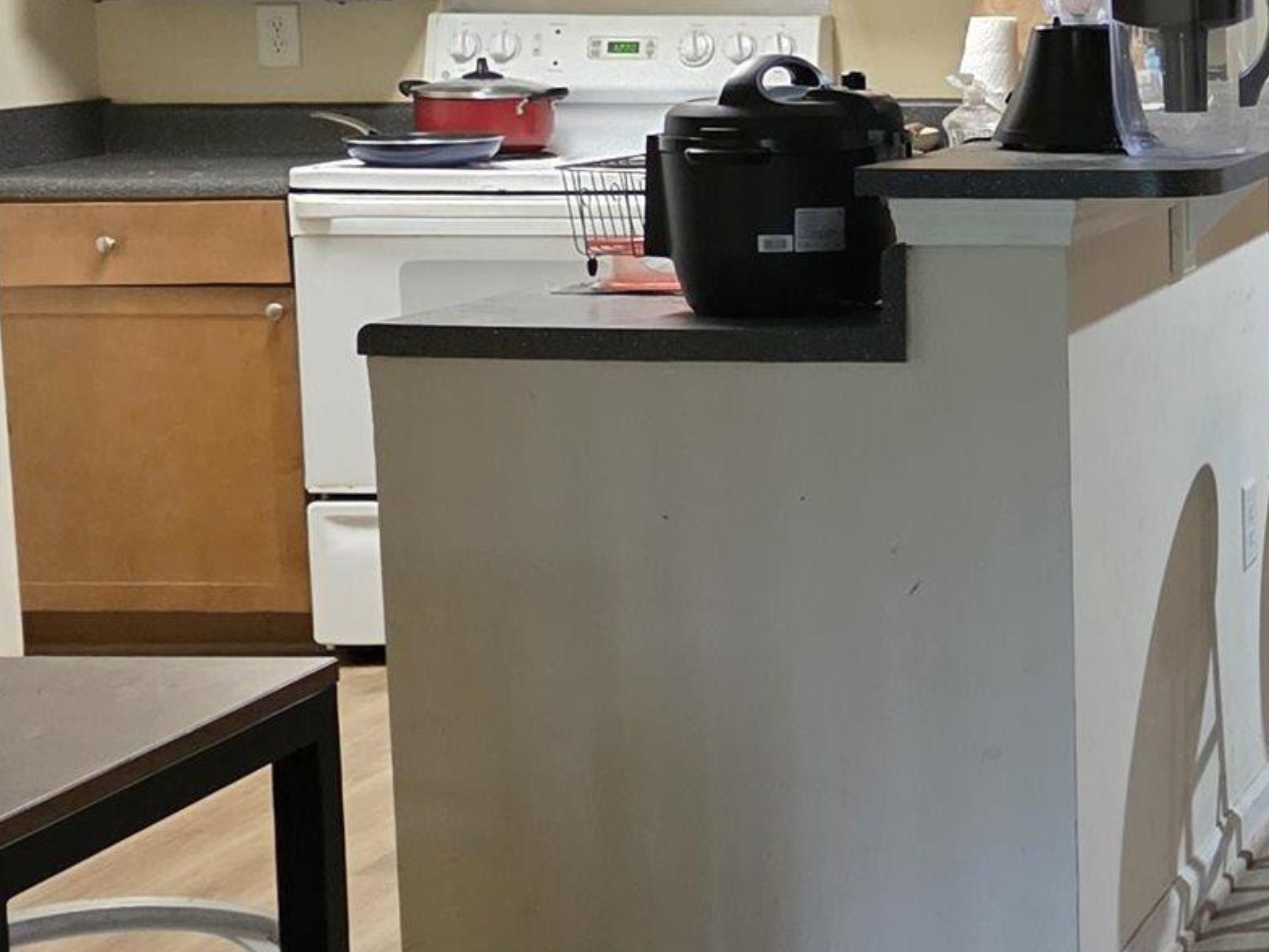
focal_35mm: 90
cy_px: 262
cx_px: 1963
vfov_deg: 16.4
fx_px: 3300
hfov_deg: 18.9
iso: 1000
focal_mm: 6.3
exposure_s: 1/120
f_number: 1.7
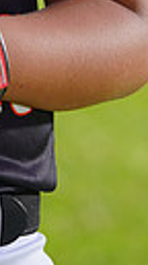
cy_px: -269
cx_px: -190
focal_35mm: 1224
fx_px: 8590
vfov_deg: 1.8
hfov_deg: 1.0
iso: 100
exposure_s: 1/250
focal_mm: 259
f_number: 8
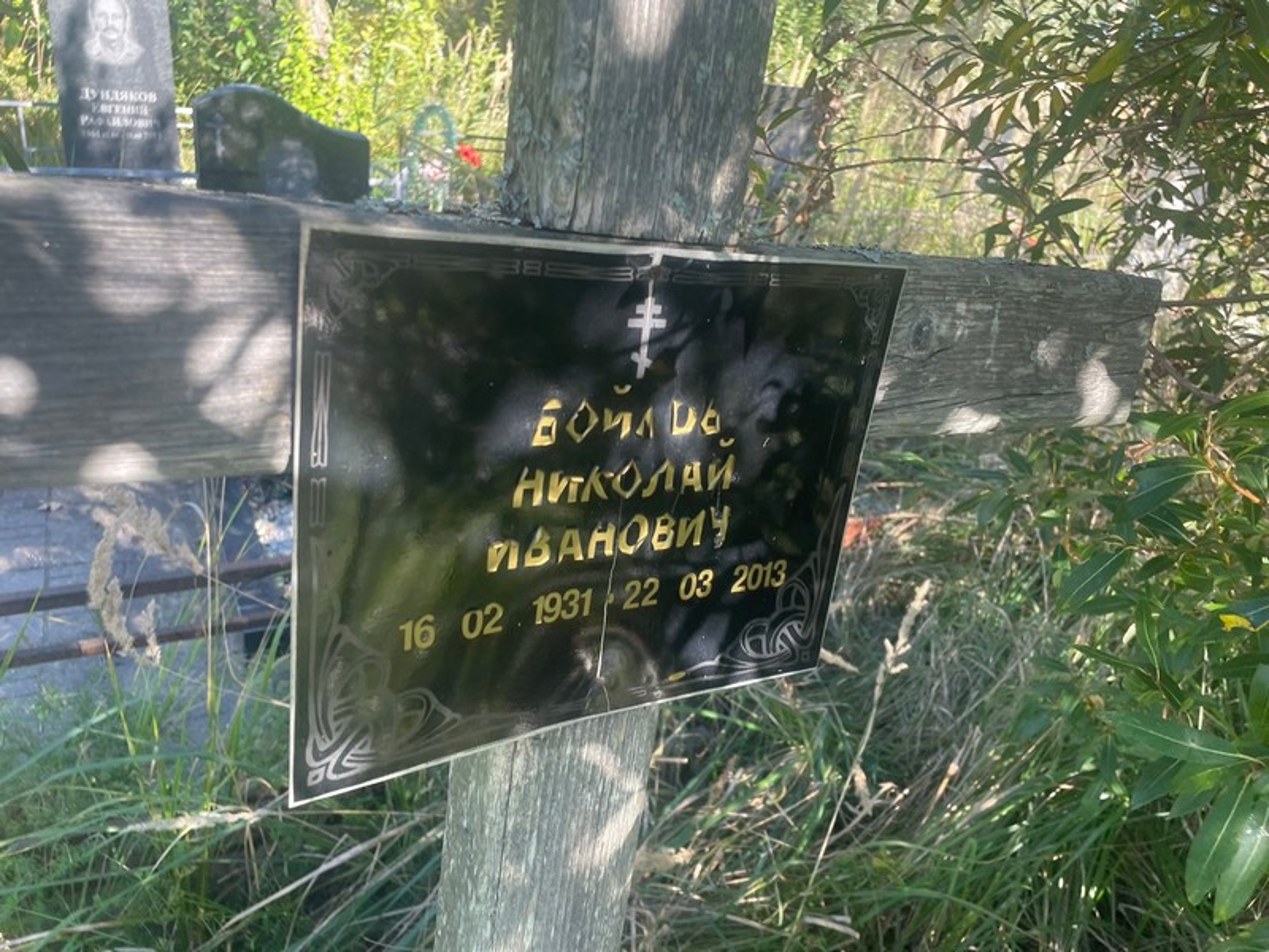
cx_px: 634
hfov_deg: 67.3
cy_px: 476
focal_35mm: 26
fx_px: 953
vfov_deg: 53.1
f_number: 1.6
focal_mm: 4.2
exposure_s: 1/182
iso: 32
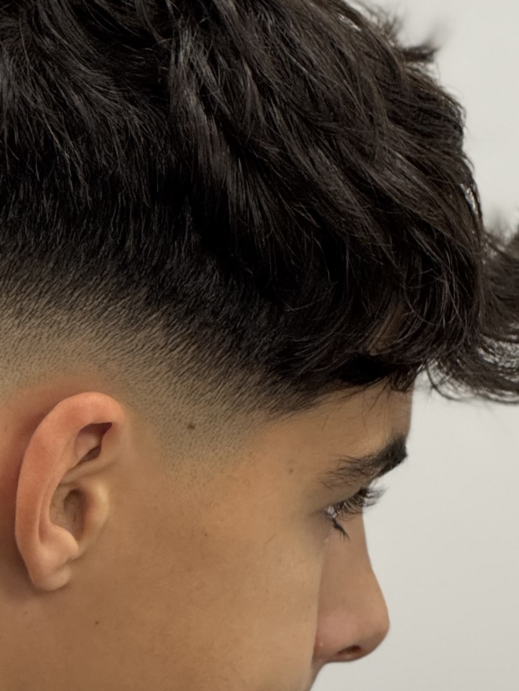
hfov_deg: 4.9
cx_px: 80
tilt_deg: -11.6
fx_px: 6056
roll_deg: -13.9
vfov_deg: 6.5
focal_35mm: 303
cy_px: 244
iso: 160
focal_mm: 15.66
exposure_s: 1/100
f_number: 2.8
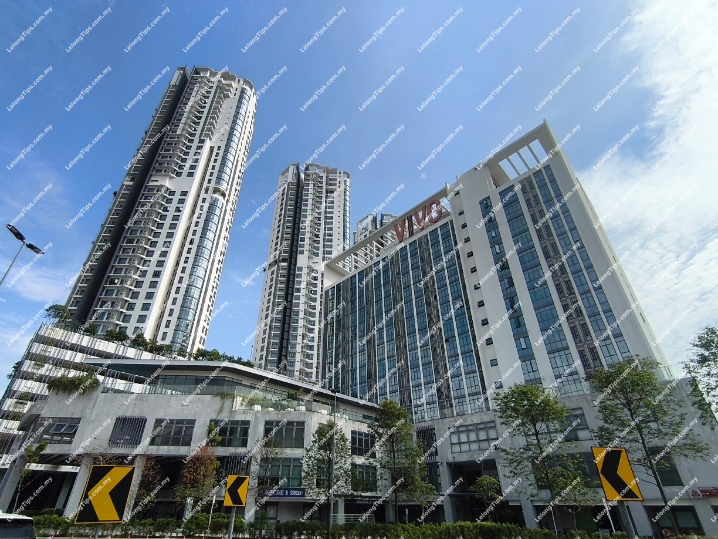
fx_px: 311
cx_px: 359
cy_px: 270
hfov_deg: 98.2
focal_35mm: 15
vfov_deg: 81.7
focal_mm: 1.65
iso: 50
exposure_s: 1/4357
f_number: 2.2
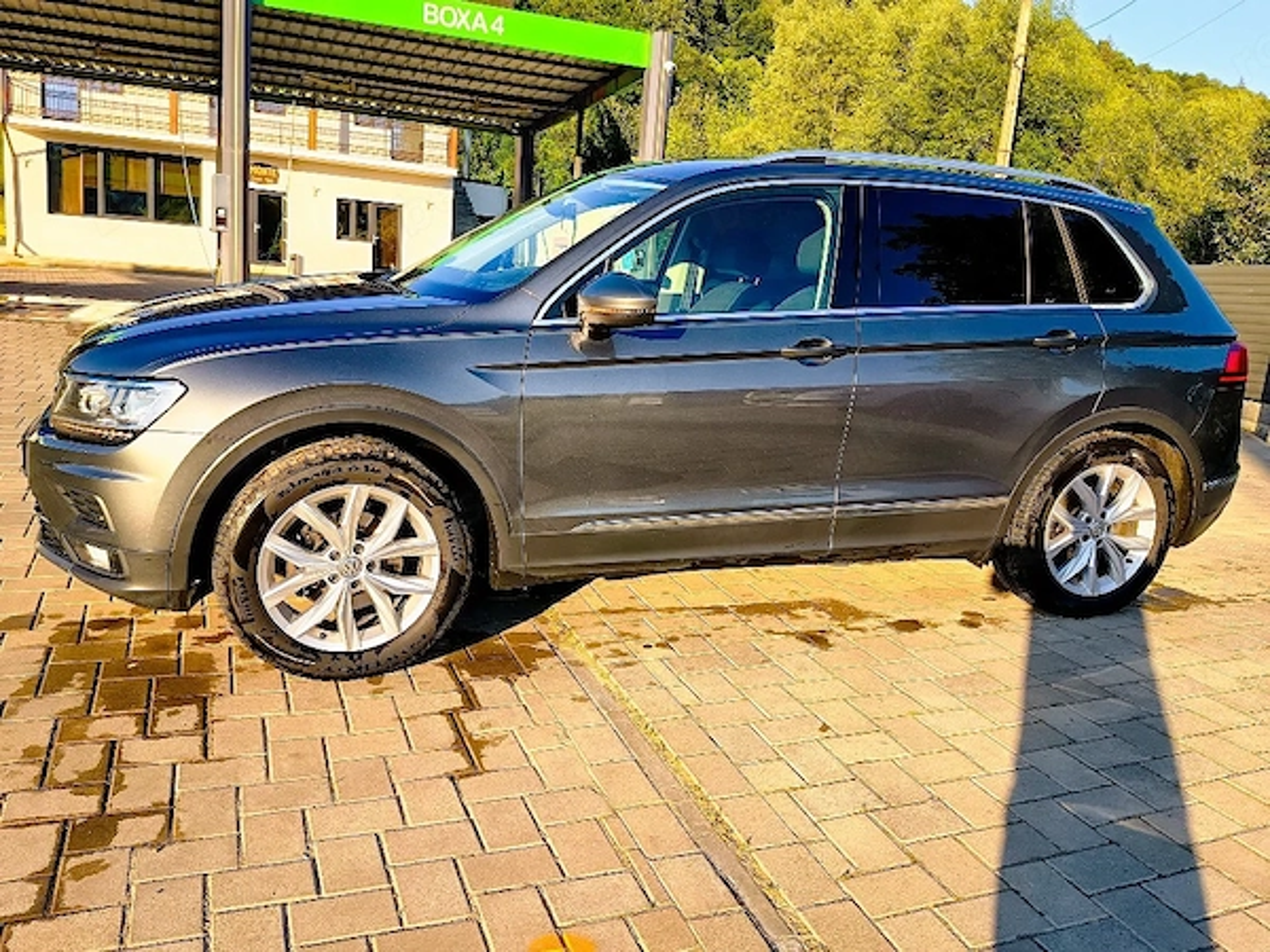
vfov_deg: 48.2
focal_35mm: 29
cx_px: 635
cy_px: 476
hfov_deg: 61.7
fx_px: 1064
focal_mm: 5.27
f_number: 1.7
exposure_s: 1/222
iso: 50
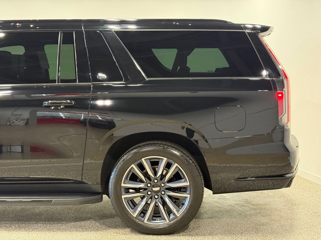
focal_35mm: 48
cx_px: 160
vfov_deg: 30.3
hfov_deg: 39.7
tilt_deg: -5.8
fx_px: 445
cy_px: 120
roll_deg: +0.2
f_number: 1.78
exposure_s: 1/120
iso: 400
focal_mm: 6.76
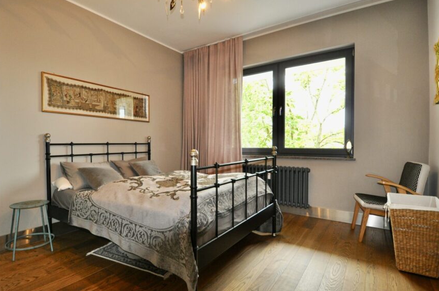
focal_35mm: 18
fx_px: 219
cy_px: 146
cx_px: 207
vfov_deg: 67.3
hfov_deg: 90.0
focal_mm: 10
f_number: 3.5
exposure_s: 1/60
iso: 800
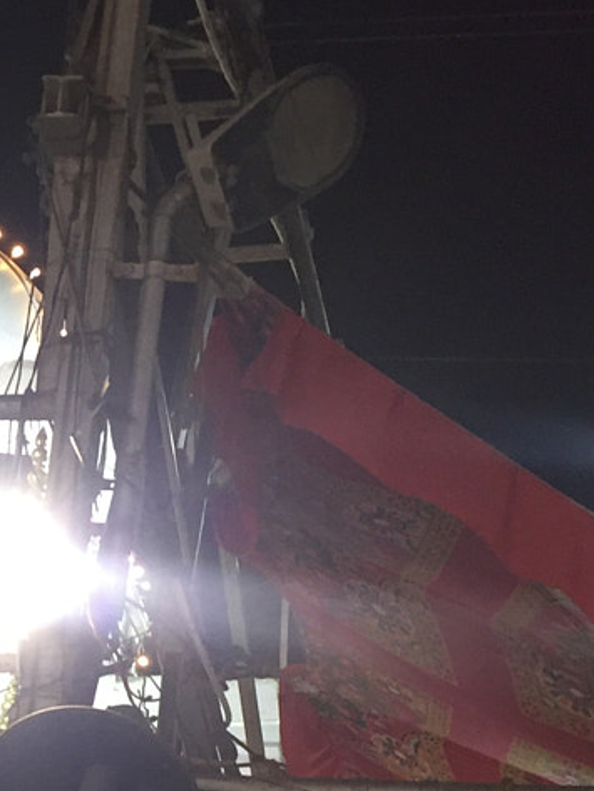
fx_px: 2241
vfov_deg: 19.9
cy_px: 543
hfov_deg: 14.3
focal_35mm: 98
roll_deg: -8.2
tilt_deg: +23.3
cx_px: -229
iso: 125
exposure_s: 1/33
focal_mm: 4.15
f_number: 2.2
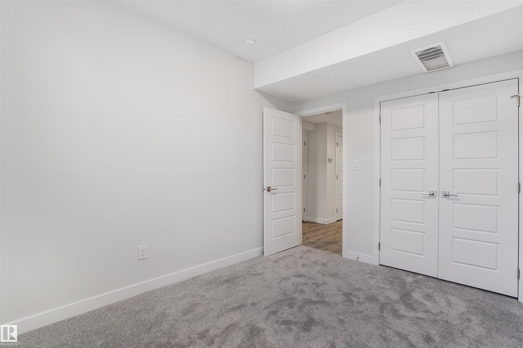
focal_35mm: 16
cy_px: 174
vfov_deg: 73.7
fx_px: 232
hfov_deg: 96.7
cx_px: 262
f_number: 8
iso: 400
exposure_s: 1/8
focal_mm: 16
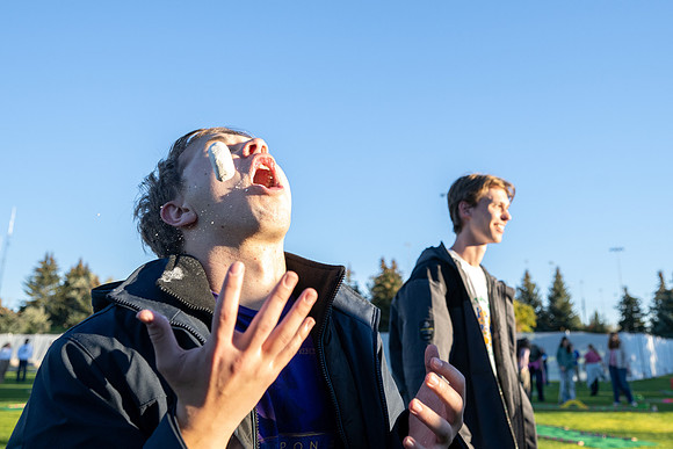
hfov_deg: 56.3
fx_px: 624
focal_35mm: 33
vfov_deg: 39.1
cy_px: 144
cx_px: 398
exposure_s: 1/1000
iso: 400
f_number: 4
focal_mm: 24.5
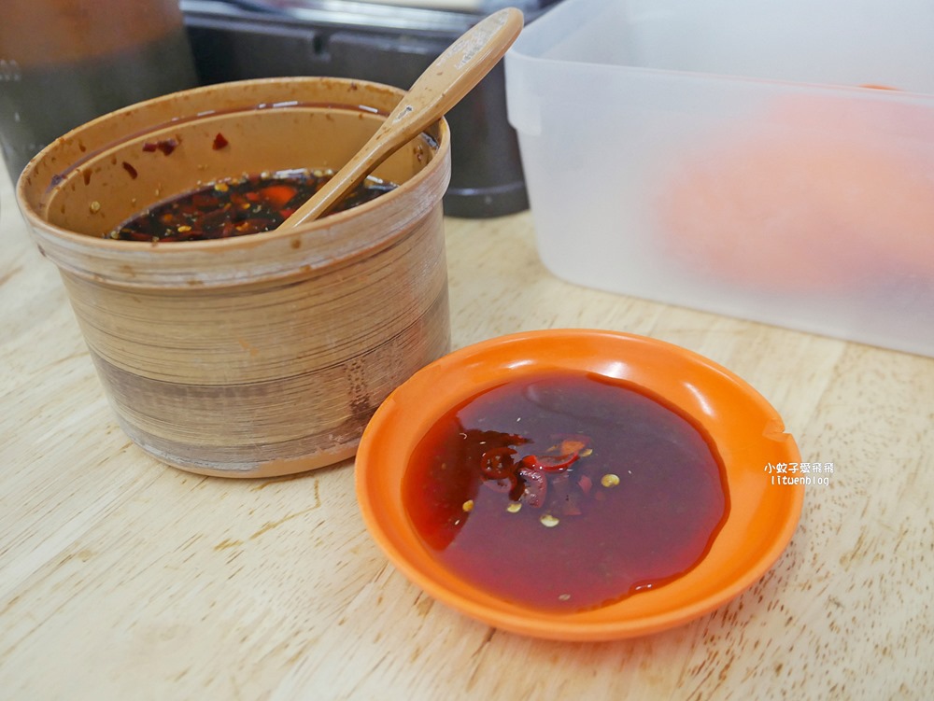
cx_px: 467
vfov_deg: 41.8
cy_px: 350
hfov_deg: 53.9
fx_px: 918
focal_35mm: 34
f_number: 4
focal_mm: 17
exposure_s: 1/60
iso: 1000
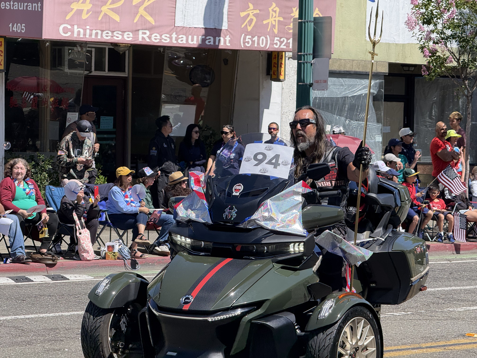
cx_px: 238
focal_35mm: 120
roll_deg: -1.6
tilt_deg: -1.2
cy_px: 179
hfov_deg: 16.4
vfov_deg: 12.3
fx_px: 1654
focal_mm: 15.66
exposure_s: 1/990
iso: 64
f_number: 2.8
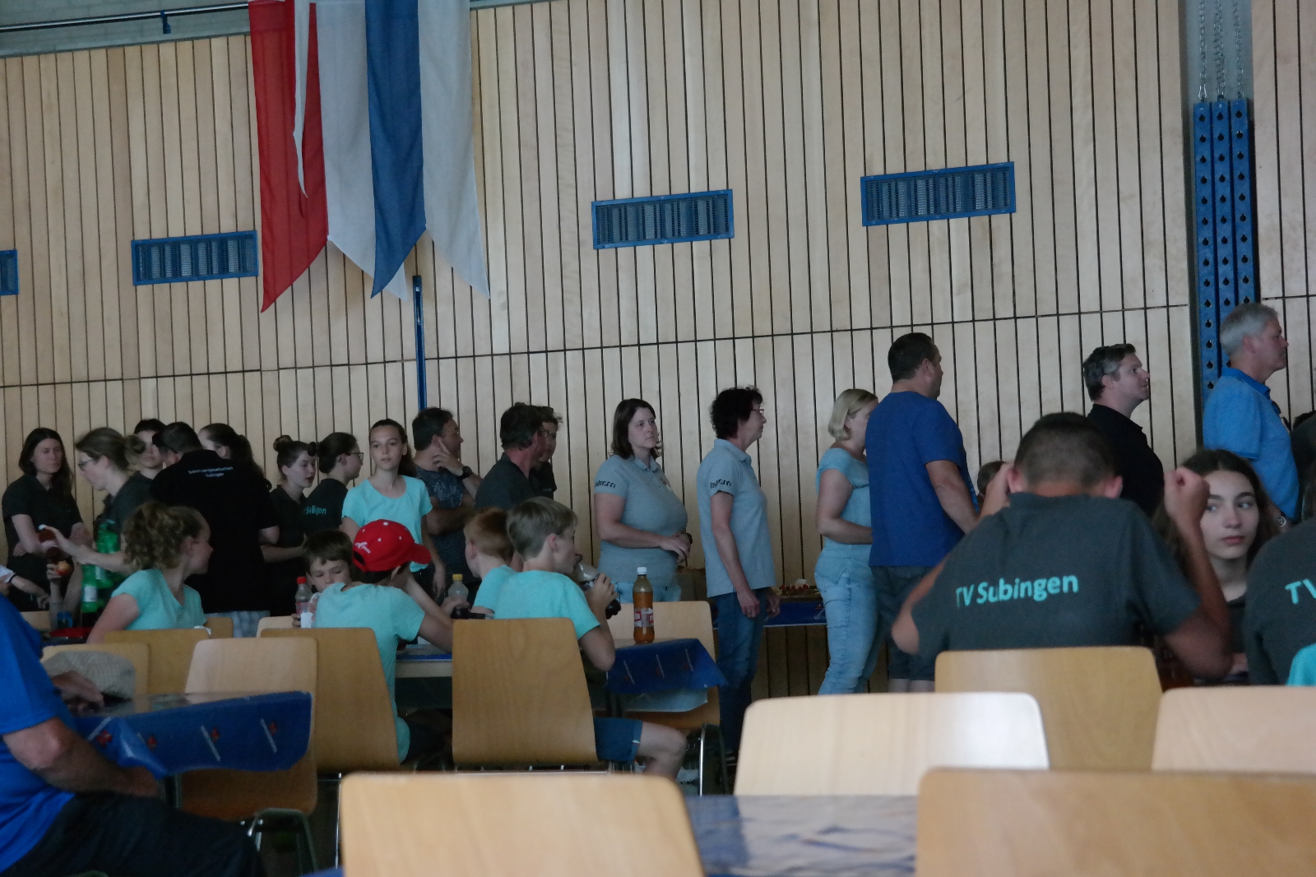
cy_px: 438
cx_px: 658
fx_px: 2668
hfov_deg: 27.7
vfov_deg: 18.7
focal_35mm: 73
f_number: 5.6
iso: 3200
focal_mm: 48
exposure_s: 1/80
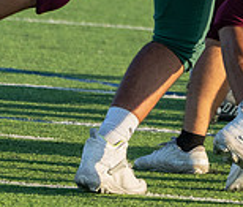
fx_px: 7432
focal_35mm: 1008
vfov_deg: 1.6
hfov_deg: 1.9
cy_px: -112
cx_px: 428
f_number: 5.6
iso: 640
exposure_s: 1/1250
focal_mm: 224
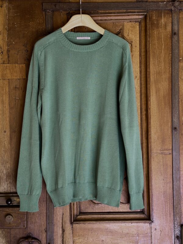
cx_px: 92
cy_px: 122
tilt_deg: +2.0
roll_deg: +0.0
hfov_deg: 30.3
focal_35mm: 48
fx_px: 338
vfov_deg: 39.7
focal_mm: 6.86
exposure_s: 1/79
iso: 80
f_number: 1.78
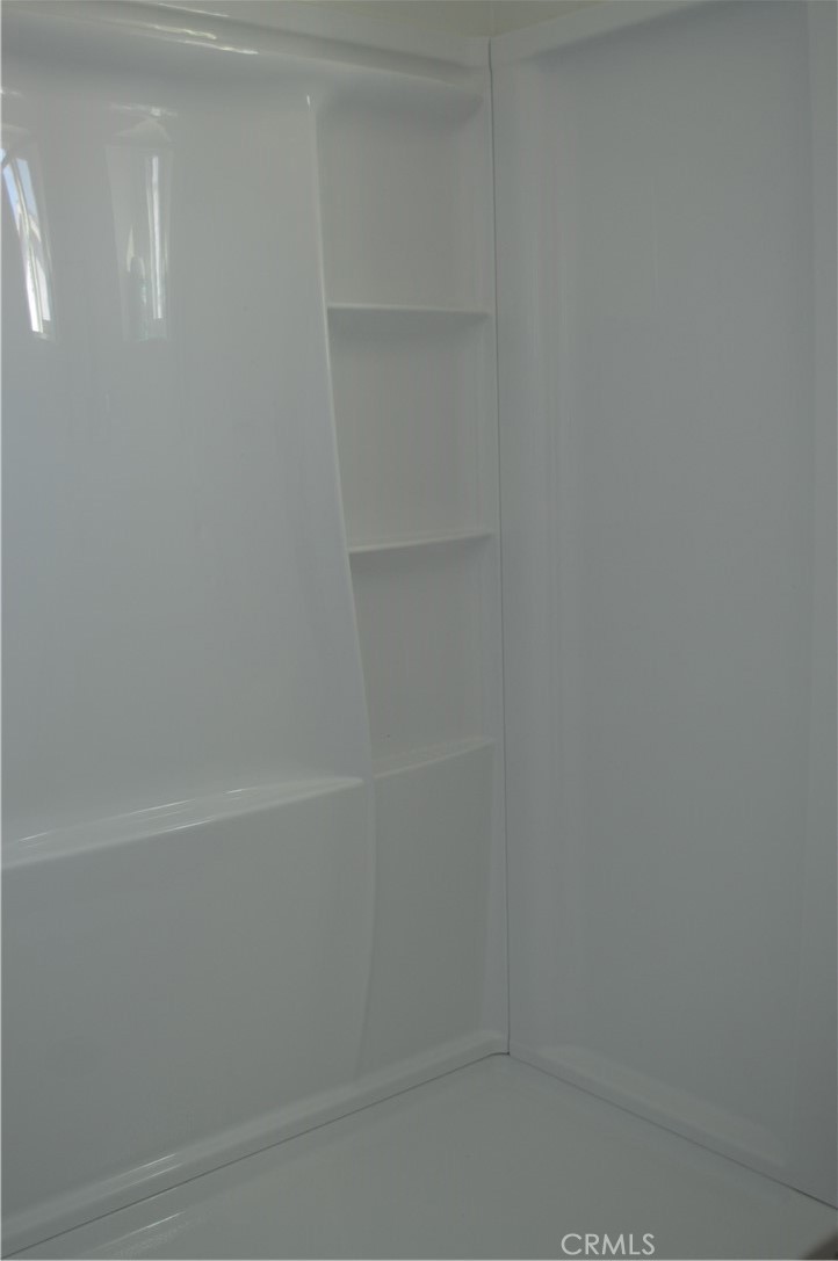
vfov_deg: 49.6
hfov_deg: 34.1
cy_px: 630
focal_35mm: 39
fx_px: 1365
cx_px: 419
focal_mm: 26
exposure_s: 1/50
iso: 400
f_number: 4.2
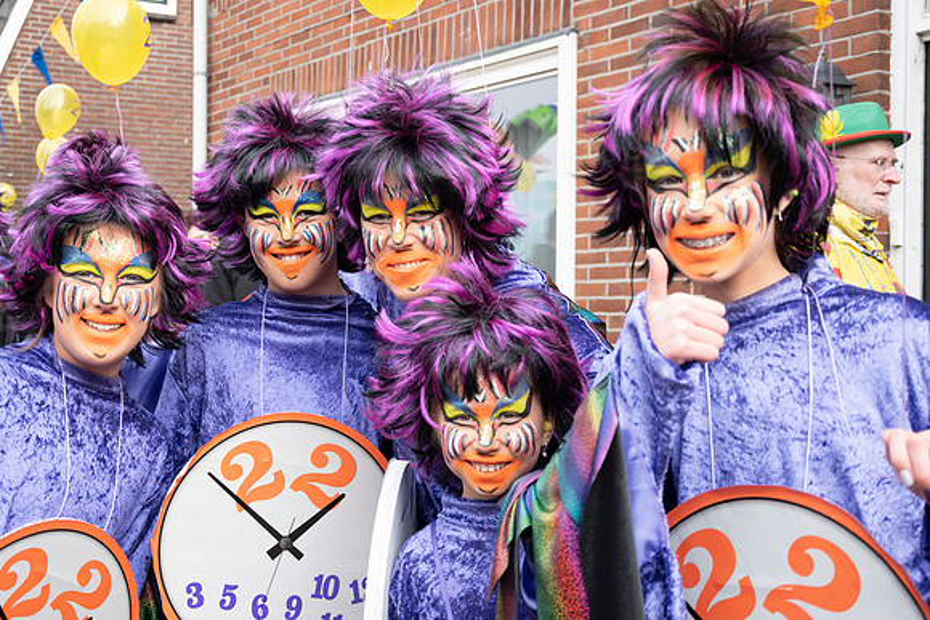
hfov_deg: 41.1
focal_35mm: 48
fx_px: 1240
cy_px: 310
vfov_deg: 28.1
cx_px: 465
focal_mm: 32
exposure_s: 1/500
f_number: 4
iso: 400
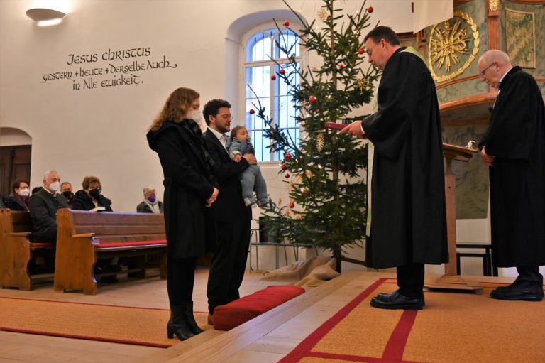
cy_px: 182
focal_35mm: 32
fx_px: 492
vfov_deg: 40.5
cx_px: 272
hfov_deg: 58.0
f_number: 4.8
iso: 1600
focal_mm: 32.5
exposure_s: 1/125
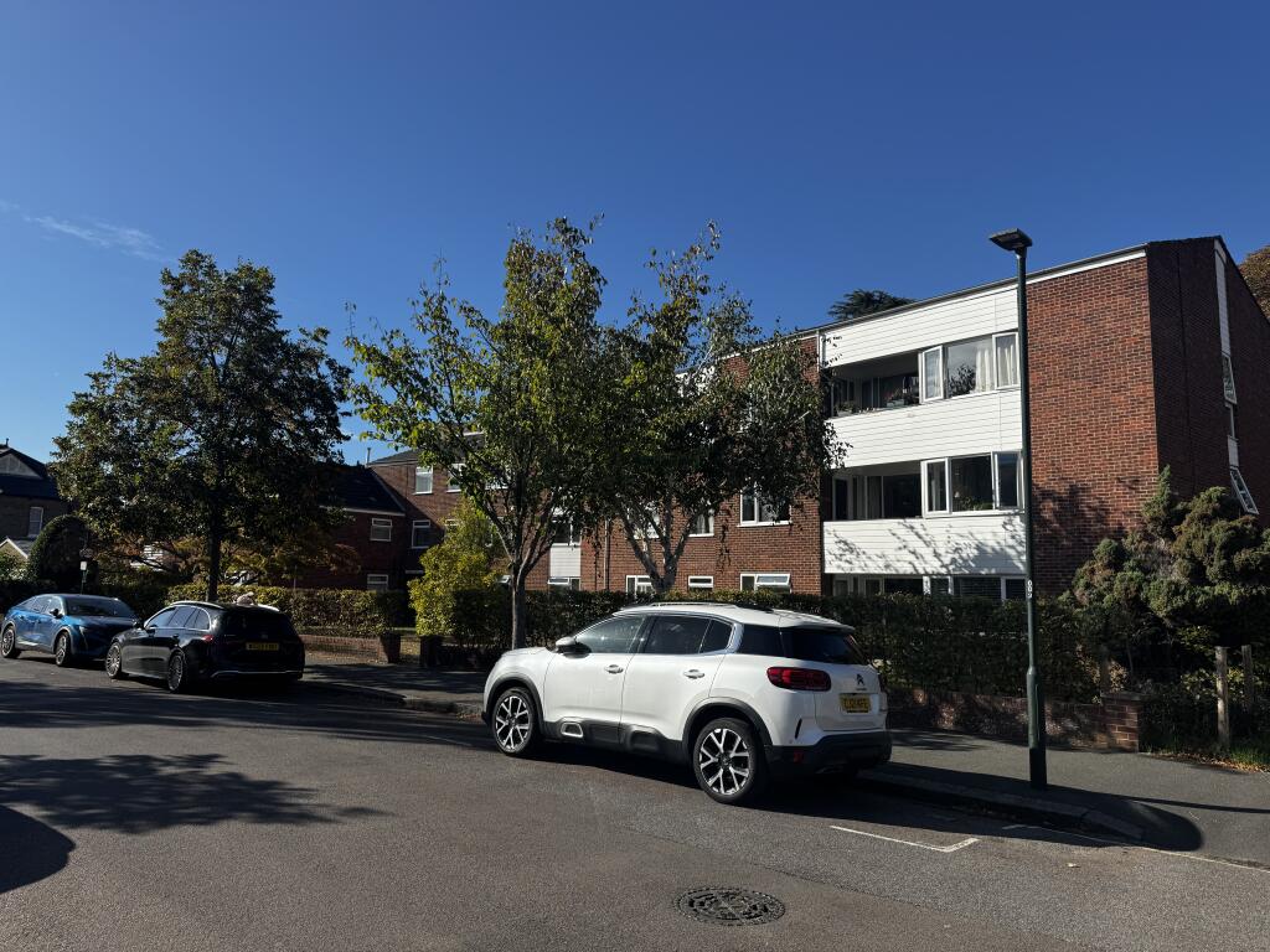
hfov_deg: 71.6
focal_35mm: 24
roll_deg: -1.1
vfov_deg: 56.8
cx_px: 635
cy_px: 476
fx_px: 881
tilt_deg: +7.6
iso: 80
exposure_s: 1/4049
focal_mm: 6.76
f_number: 1.78
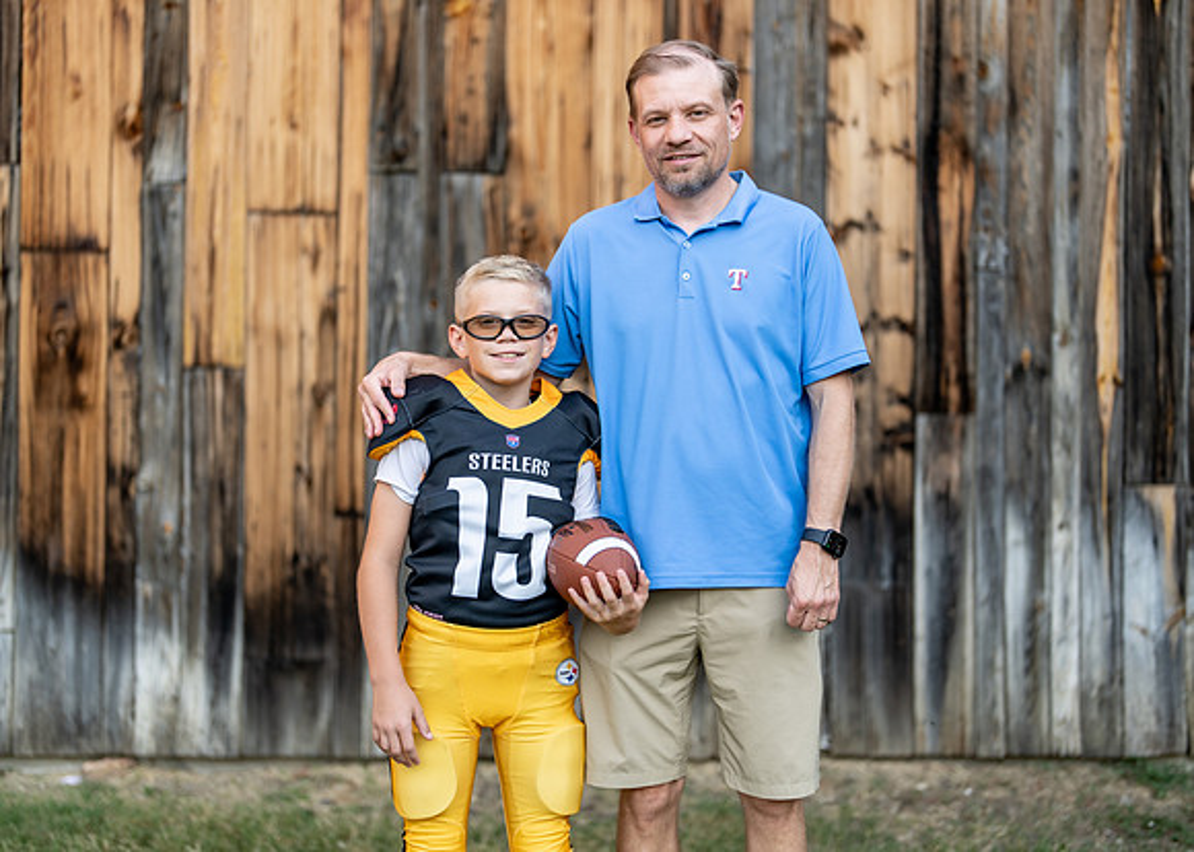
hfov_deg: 37.2
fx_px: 1776
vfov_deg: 27.0
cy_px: 426
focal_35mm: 52
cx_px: 597
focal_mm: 50
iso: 100
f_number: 1.2
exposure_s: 1/1600
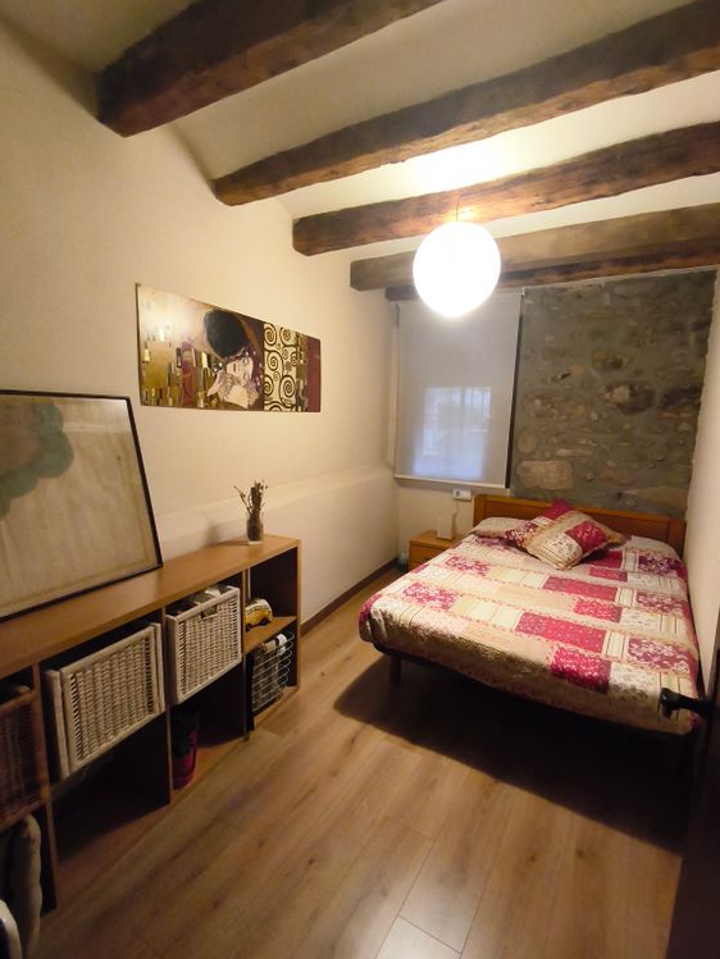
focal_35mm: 16
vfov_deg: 94.5
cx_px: 375
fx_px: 444
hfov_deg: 78.1
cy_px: 487
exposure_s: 1/33.3
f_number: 2.2
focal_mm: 1.65
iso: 800
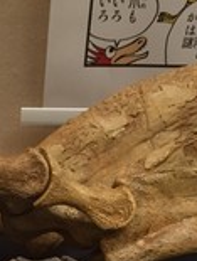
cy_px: 377
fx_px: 635
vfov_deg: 20.3
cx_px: -15
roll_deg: -1.6
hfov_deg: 17.1
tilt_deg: -41.5
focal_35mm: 84
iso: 125
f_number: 2.2
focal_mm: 4.15
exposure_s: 1/33
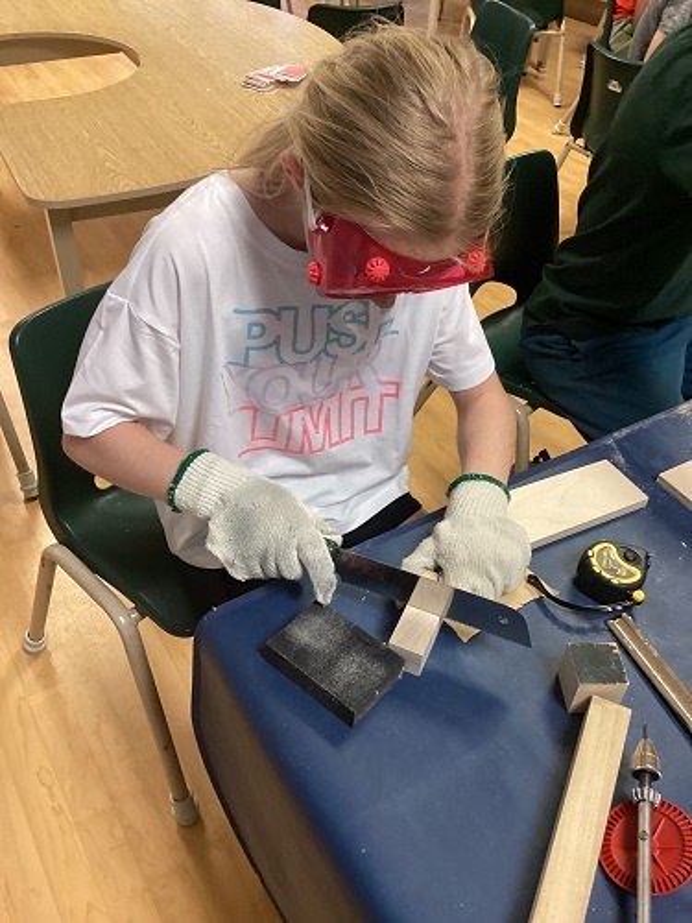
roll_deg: -3.1
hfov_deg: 45.4
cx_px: 346
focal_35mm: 31
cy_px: 462
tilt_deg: -41.7
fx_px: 826
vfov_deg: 58.4
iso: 250
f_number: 2.4
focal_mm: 3.3
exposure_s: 1/40
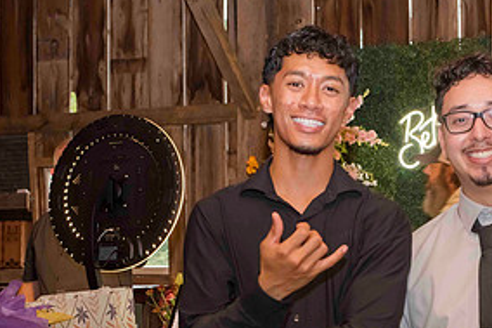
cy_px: 329
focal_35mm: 106
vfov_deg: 12.7
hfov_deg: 19.2
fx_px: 1448
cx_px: 329
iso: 800
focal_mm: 50
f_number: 7.1
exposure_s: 1/60
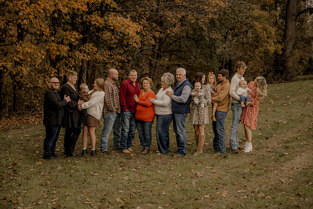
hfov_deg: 31.4
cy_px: 104
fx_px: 557
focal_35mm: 64
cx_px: 156
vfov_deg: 21.3
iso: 250
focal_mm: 64
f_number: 2.8
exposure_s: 1/125
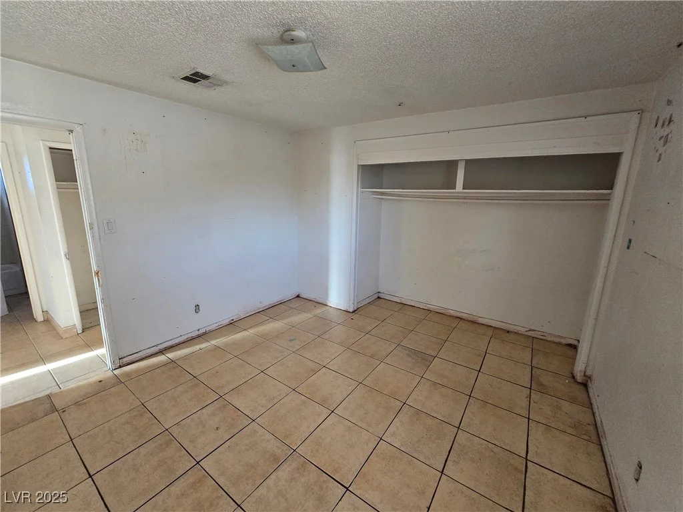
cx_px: 342
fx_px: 256
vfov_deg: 89.9
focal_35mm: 13
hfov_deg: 106.2
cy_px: 256
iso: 400
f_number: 2.2
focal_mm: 2.2
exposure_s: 1/100
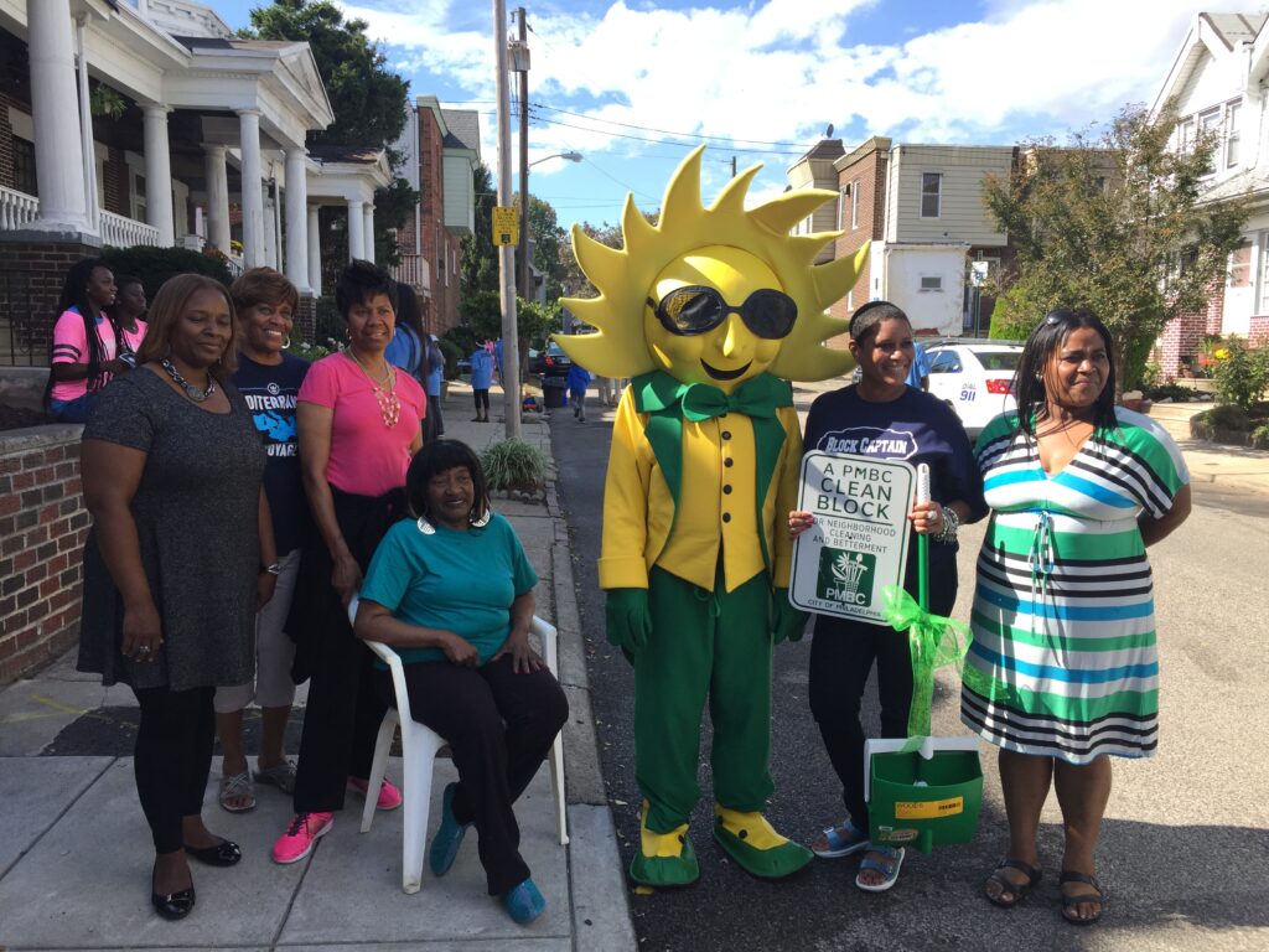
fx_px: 1063
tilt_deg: -6.7
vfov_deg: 48.2
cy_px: 476
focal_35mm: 29
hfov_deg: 61.7
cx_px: 634
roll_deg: -1.4
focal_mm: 4.15
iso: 32
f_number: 2.2
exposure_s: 1/807
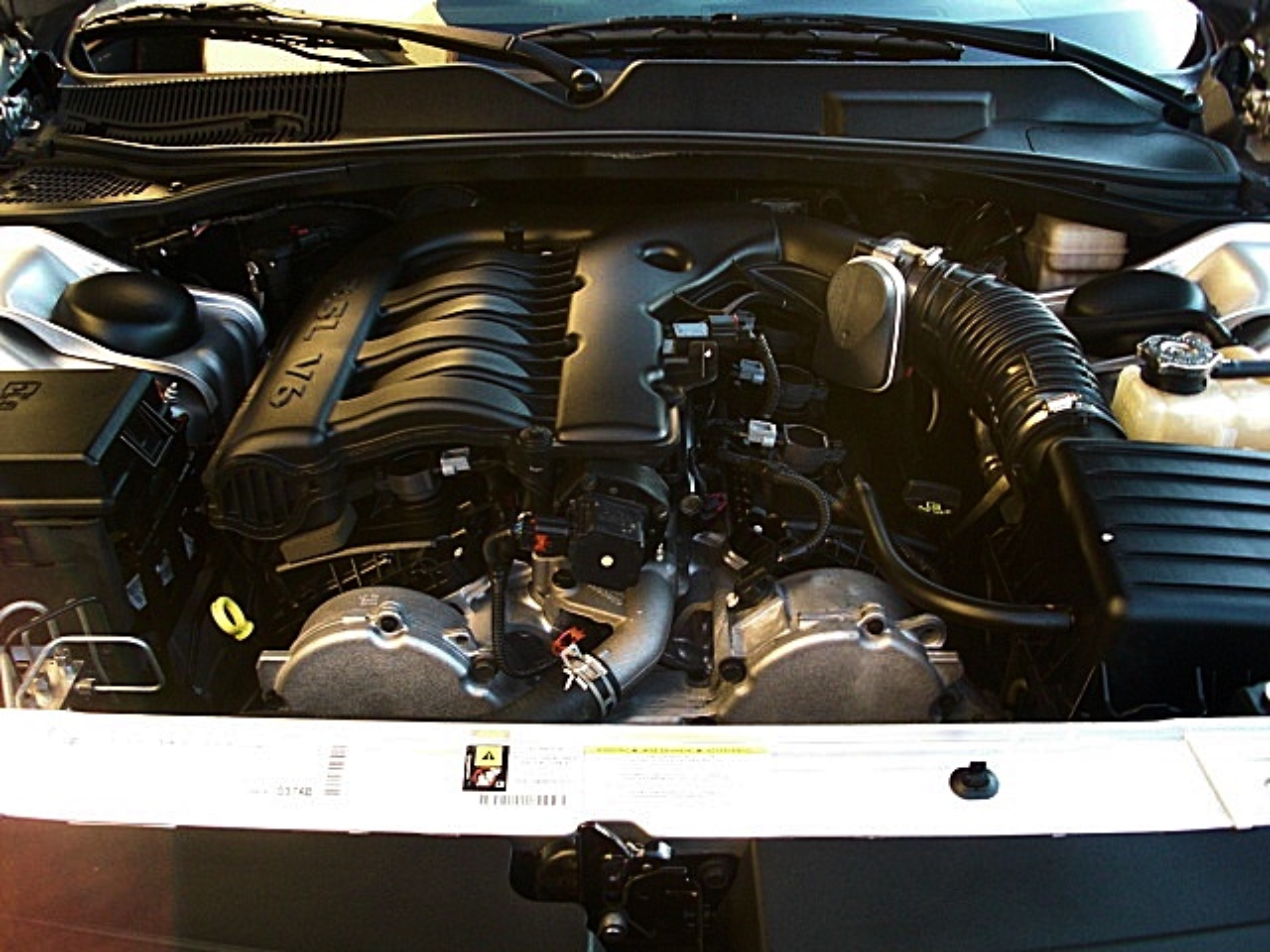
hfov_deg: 51.4
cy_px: 476
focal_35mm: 36
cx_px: 635
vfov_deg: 39.7
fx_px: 1321
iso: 400
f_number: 2.8
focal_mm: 6.3
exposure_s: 1/125
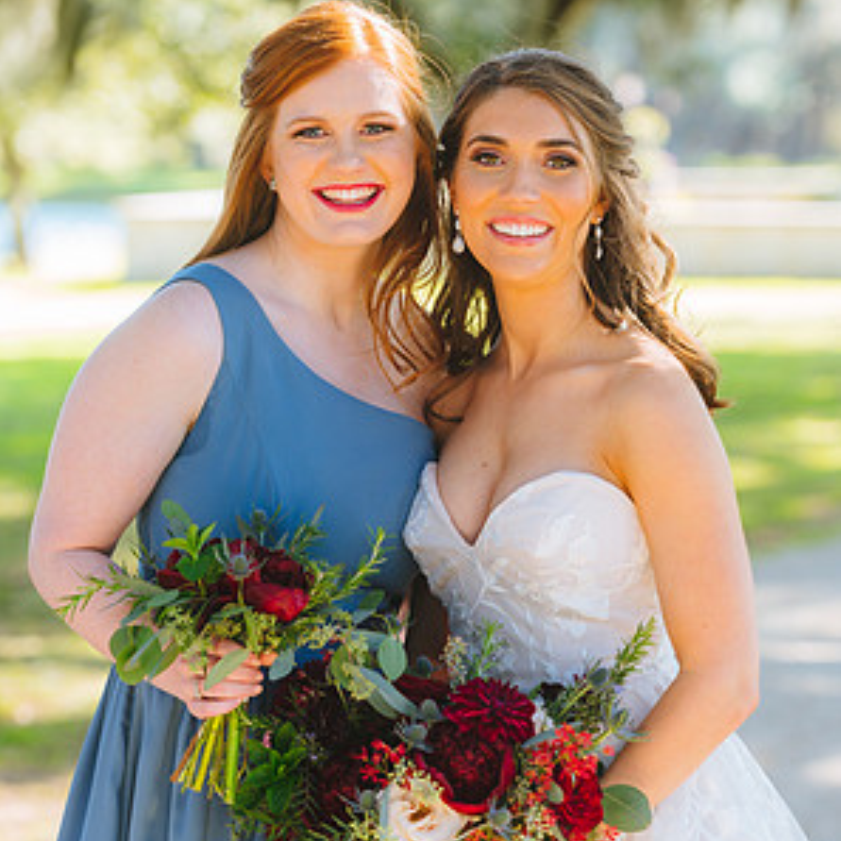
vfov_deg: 11.1
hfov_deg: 11.1
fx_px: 4315
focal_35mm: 157
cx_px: 420
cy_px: 473
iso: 160
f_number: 2.8
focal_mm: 122
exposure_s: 1/100
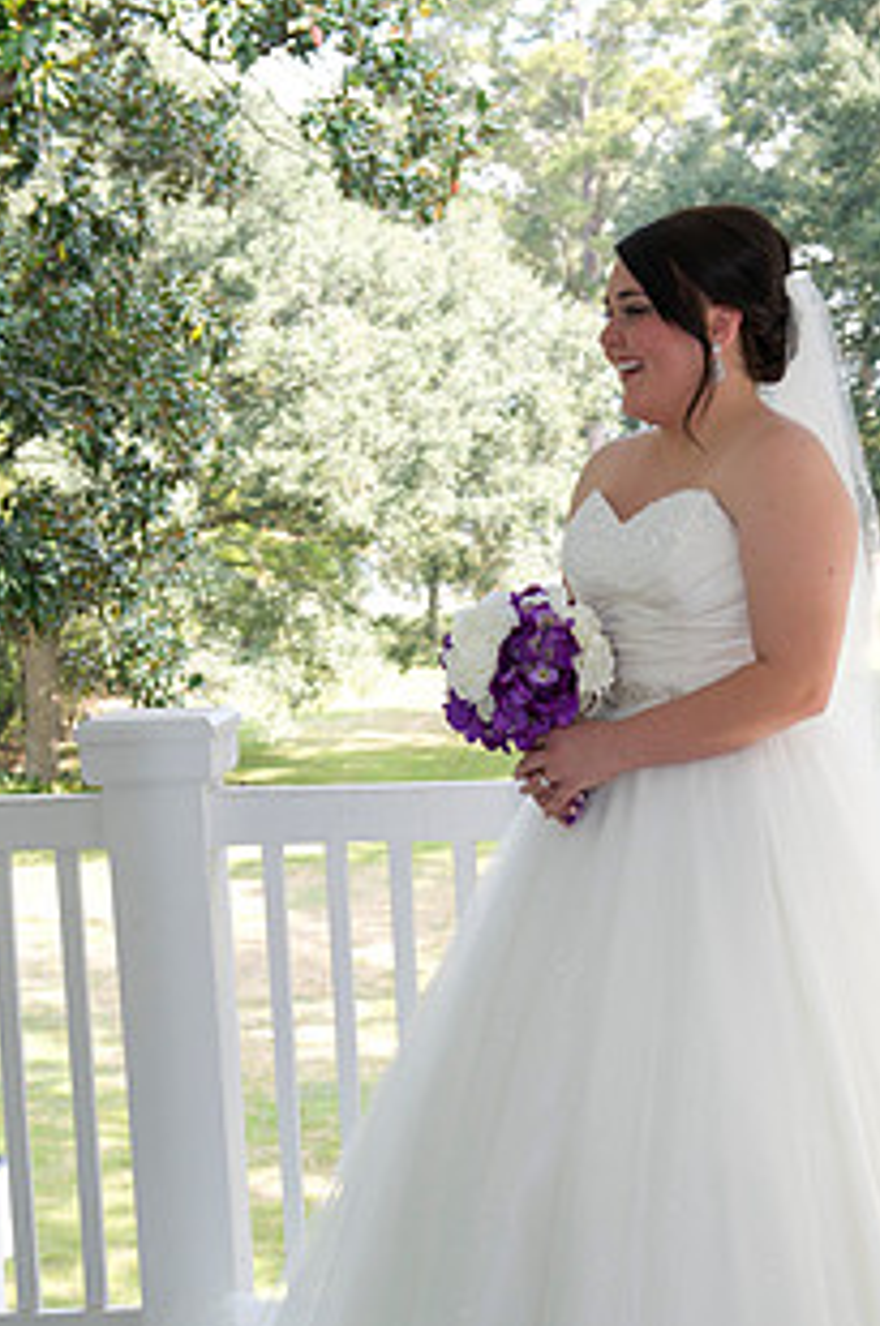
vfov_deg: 28.6
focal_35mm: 70
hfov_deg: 19.3
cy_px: 914
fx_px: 2575
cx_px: 607
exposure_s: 1/125
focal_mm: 48
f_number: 5.6
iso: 320
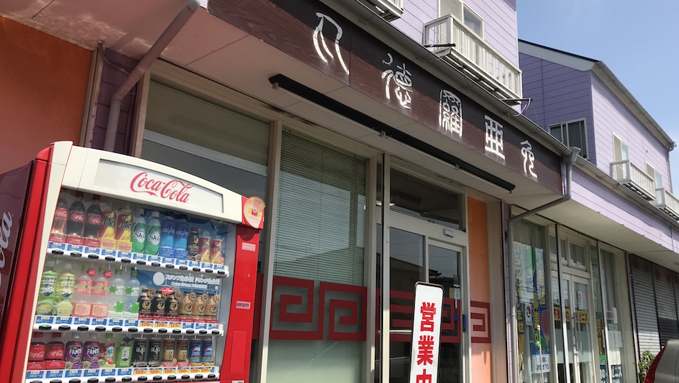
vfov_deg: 37.8
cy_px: 196
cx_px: 336
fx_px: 558
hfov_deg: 62.6
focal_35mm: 31
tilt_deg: +13.1
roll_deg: -0.9
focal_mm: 3.99
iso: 20
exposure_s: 1/2336
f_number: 1.8
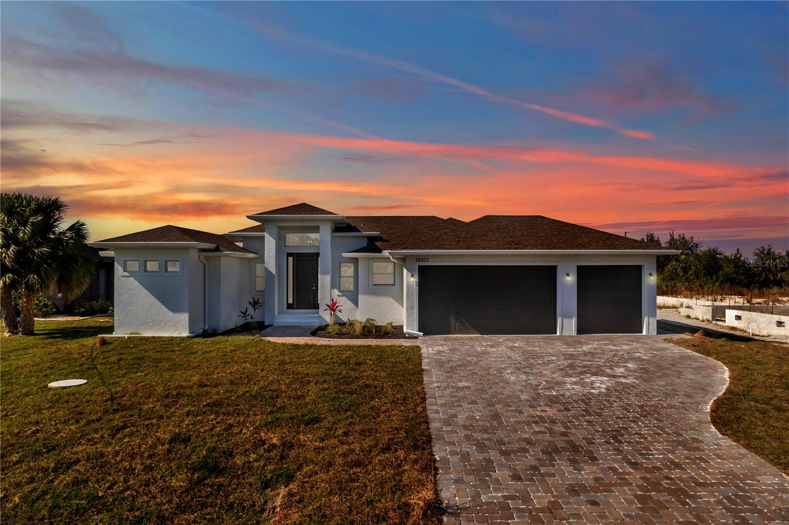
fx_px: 482
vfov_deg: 57.2
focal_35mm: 22
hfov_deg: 78.6
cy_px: 262
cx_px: 394
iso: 100
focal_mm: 8.38
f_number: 2.8
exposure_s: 1/125
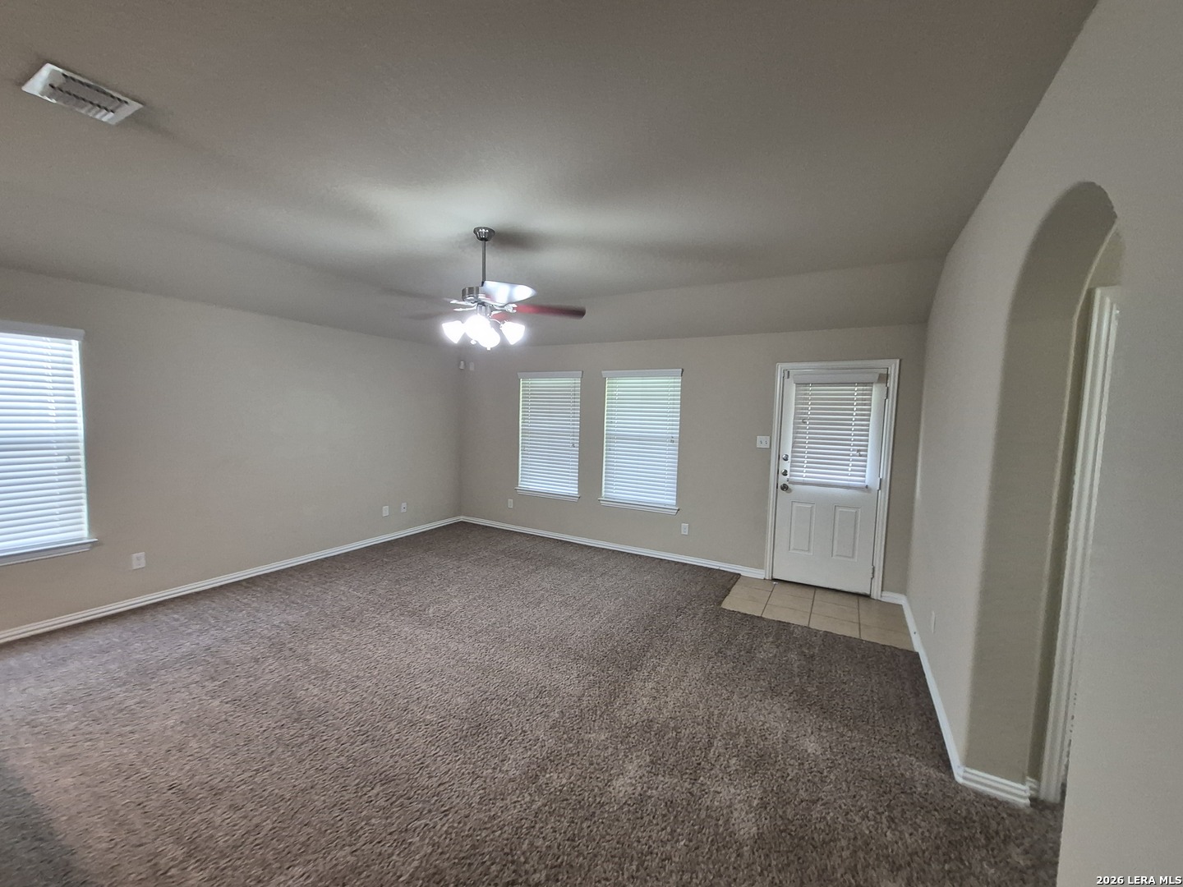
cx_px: 592
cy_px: 444
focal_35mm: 13
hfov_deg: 106.2
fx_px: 444
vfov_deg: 89.9
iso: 320
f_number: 2.2
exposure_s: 1/60
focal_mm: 1.74
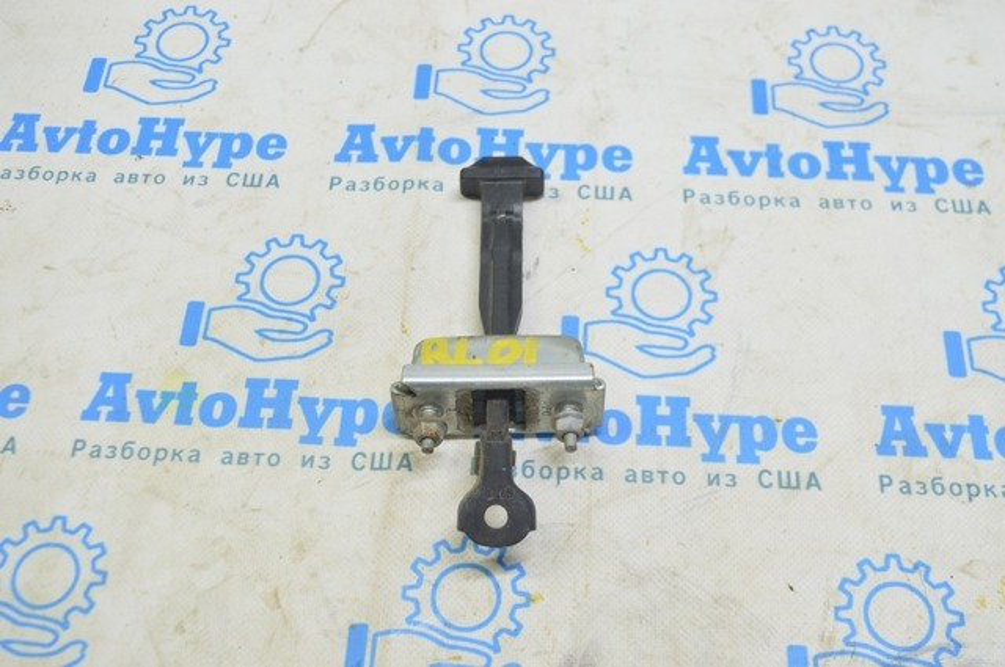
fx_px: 1129
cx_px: 502
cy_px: 334
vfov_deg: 32.9
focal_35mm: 40
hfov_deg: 48.0
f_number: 5.6
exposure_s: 1/20
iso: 400
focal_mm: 27
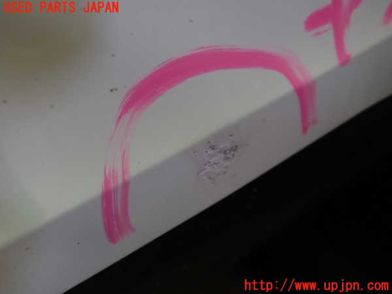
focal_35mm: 30
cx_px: 196
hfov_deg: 60.0
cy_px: 147
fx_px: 340
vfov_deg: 46.8
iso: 200
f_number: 2.3
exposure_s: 1/60
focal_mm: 5.4
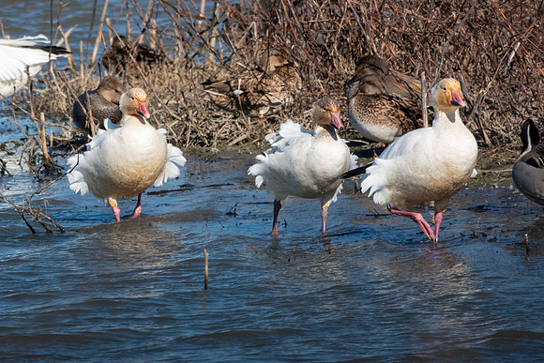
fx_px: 13490
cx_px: 139
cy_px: 170
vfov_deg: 1.5
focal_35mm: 893
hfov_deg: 2.3
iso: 125
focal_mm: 220
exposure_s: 1/1250
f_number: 5
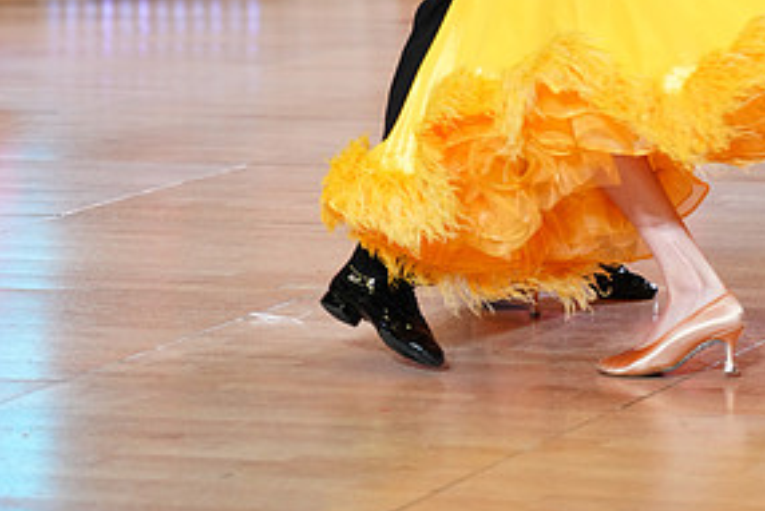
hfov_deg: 9.5
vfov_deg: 6.3
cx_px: 507
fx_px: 4613
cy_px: -222
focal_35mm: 217
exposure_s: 1/400
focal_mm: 107
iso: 2000
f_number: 2.8
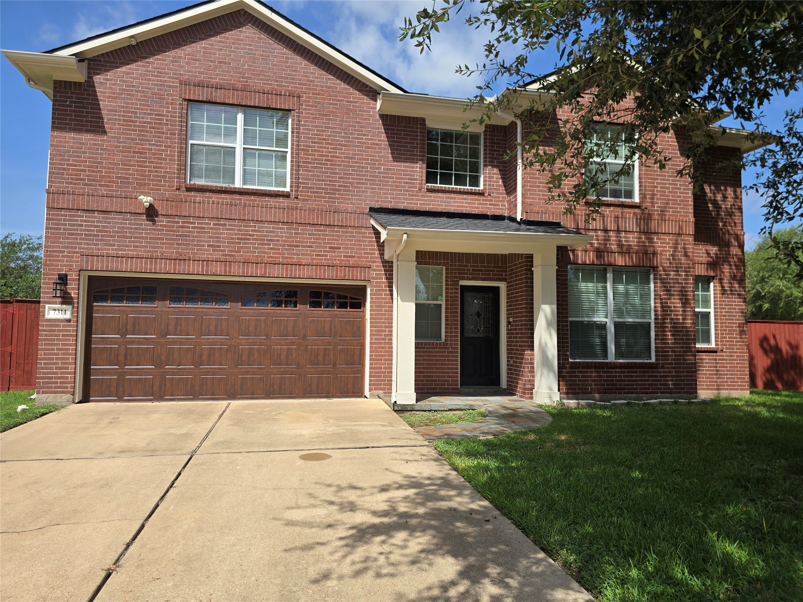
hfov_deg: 73.9
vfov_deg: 58.9
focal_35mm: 23
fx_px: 534
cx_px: 402
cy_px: 301
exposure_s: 1/736
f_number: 1.7
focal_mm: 6.3
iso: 12
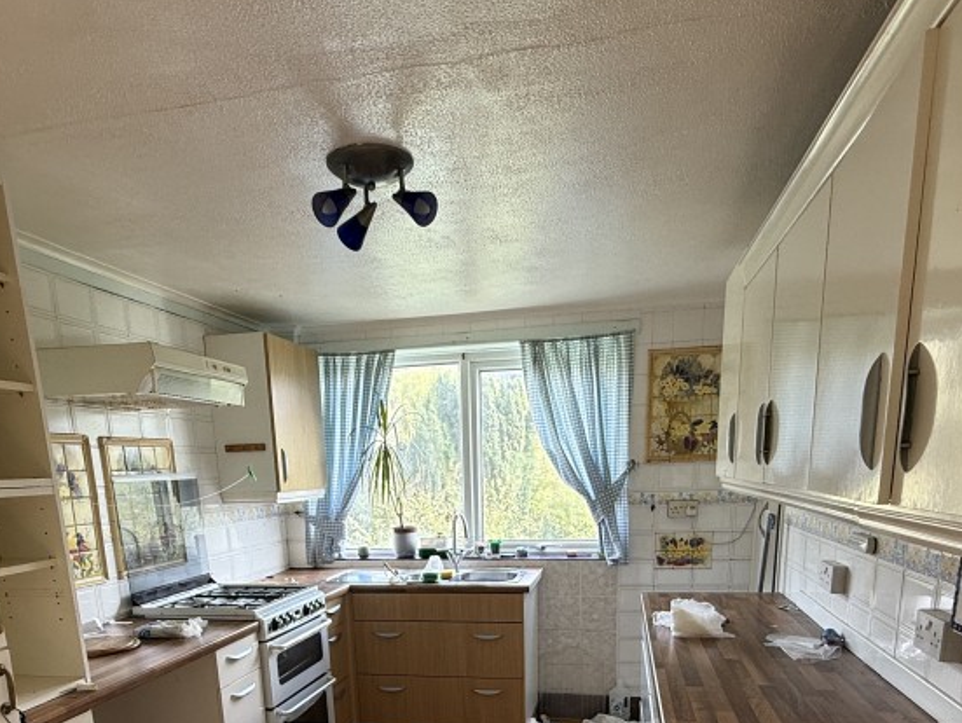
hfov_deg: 67.3
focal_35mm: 26
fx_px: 723
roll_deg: +1.5
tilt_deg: -13.1
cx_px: 466
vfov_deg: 47.8
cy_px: 646
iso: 100
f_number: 2.2
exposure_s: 1/99
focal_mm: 2.22
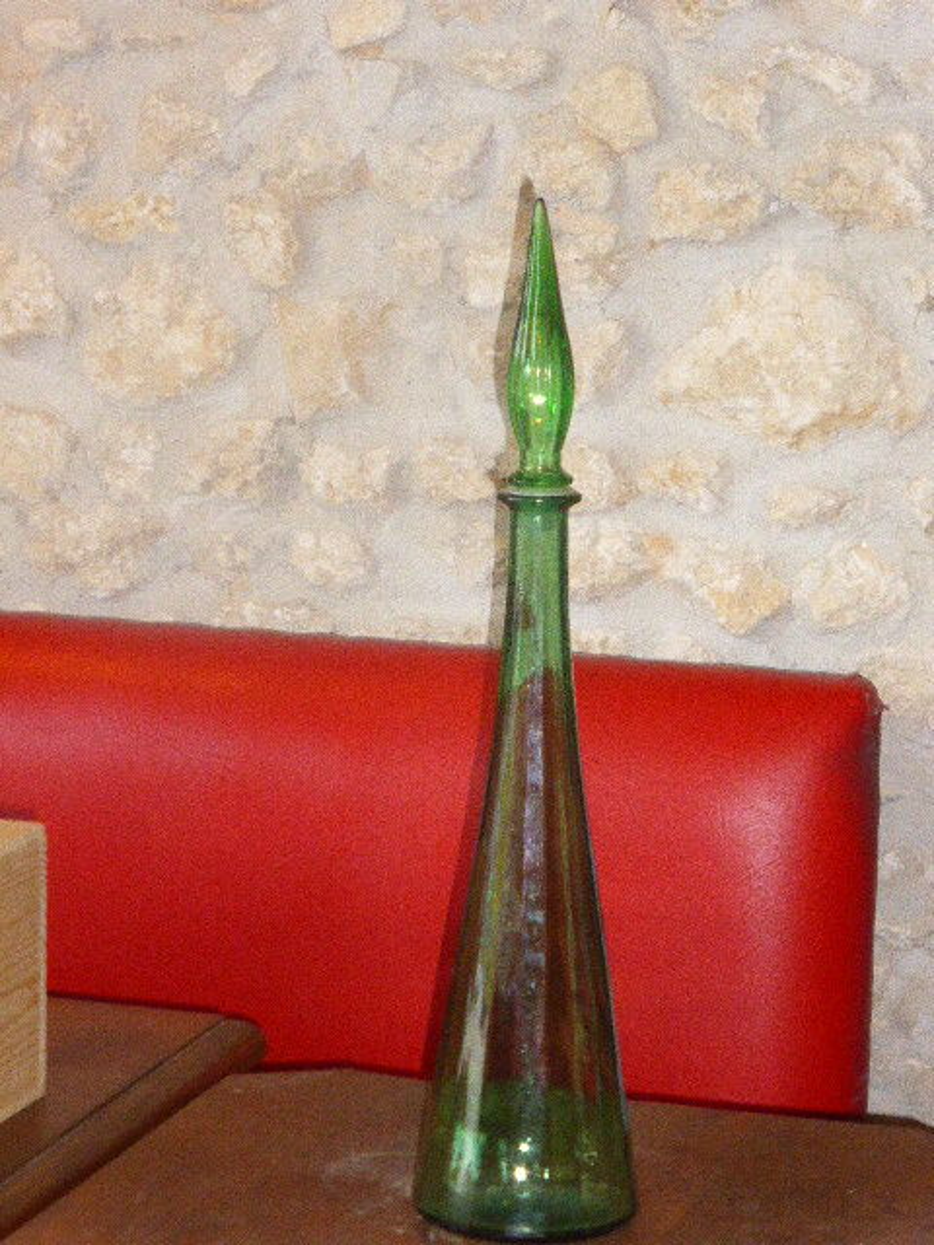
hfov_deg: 12.9
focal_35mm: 115
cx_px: 467
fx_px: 4137
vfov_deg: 17.1
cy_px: 622
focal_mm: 20.6
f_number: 5.3
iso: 800
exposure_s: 1/60
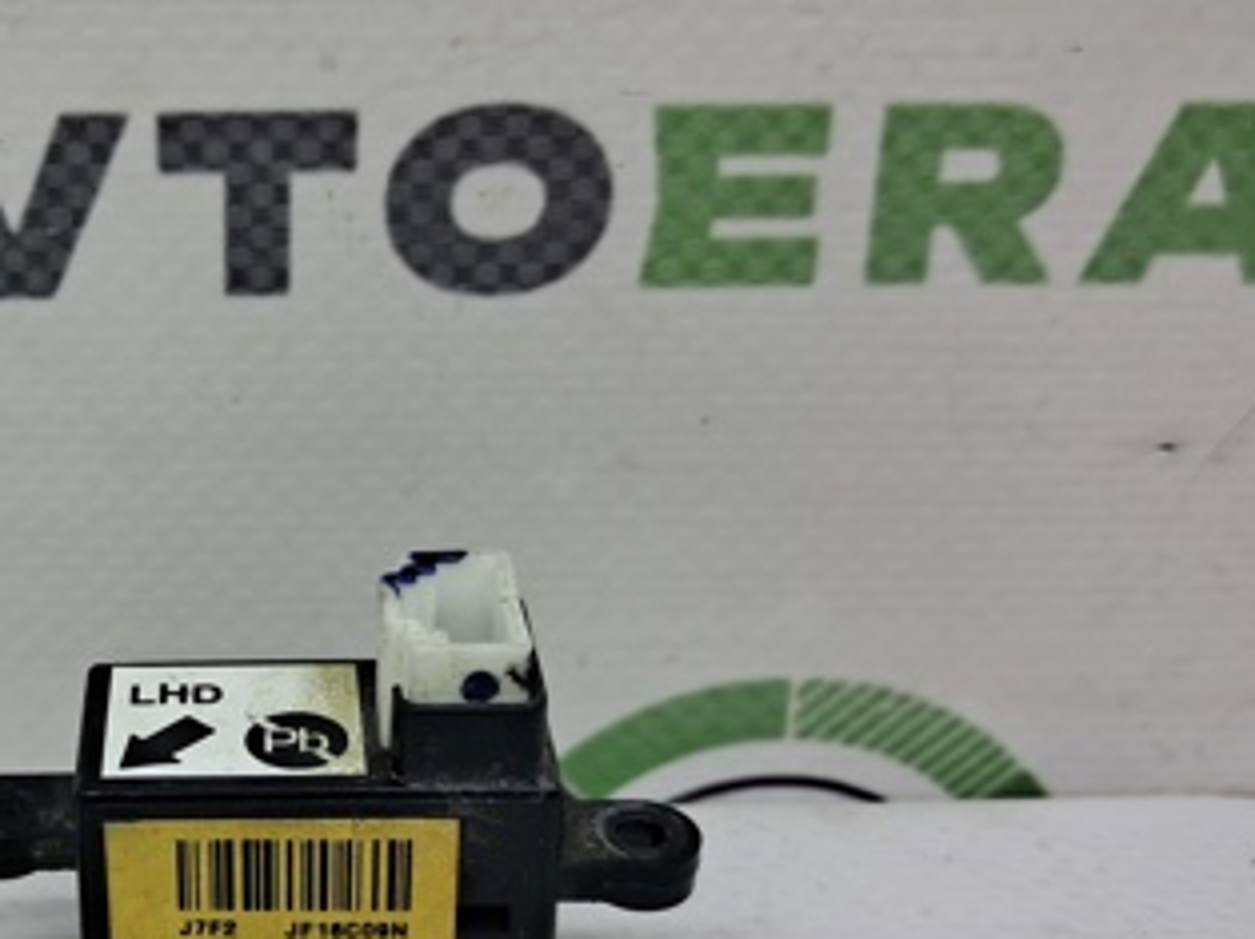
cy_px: 605
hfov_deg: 33.6
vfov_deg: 26.4
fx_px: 1992
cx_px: 188
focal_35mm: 55
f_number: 1.8
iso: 50
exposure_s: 1/60
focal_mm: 4
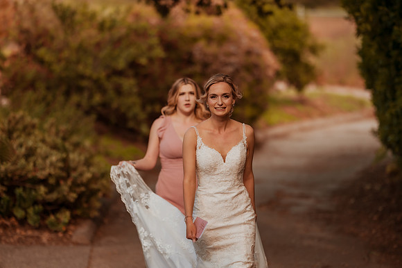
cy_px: 134
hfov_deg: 15.2
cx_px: 201
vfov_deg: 10.1
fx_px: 1507
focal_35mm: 135
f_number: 1.8
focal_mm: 135
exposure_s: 1/5000
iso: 320
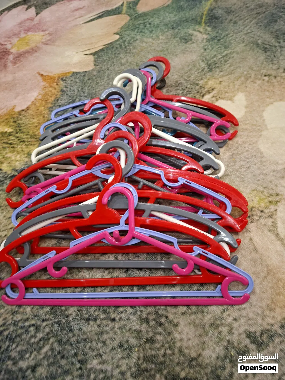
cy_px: 190
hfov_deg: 58.9
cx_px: 142
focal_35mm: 23
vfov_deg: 73.9
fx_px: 252
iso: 320
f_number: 1.8
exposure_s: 1/50
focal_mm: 5.54
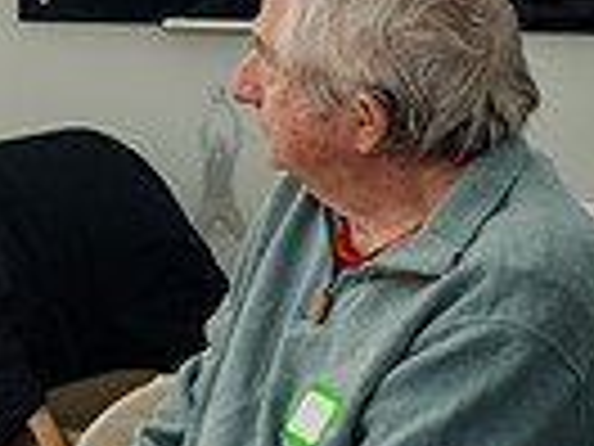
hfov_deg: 12.4
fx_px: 2574
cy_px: -56
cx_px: -364
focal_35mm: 150
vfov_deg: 9.8
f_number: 5.6
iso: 1250
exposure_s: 1/200
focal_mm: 35
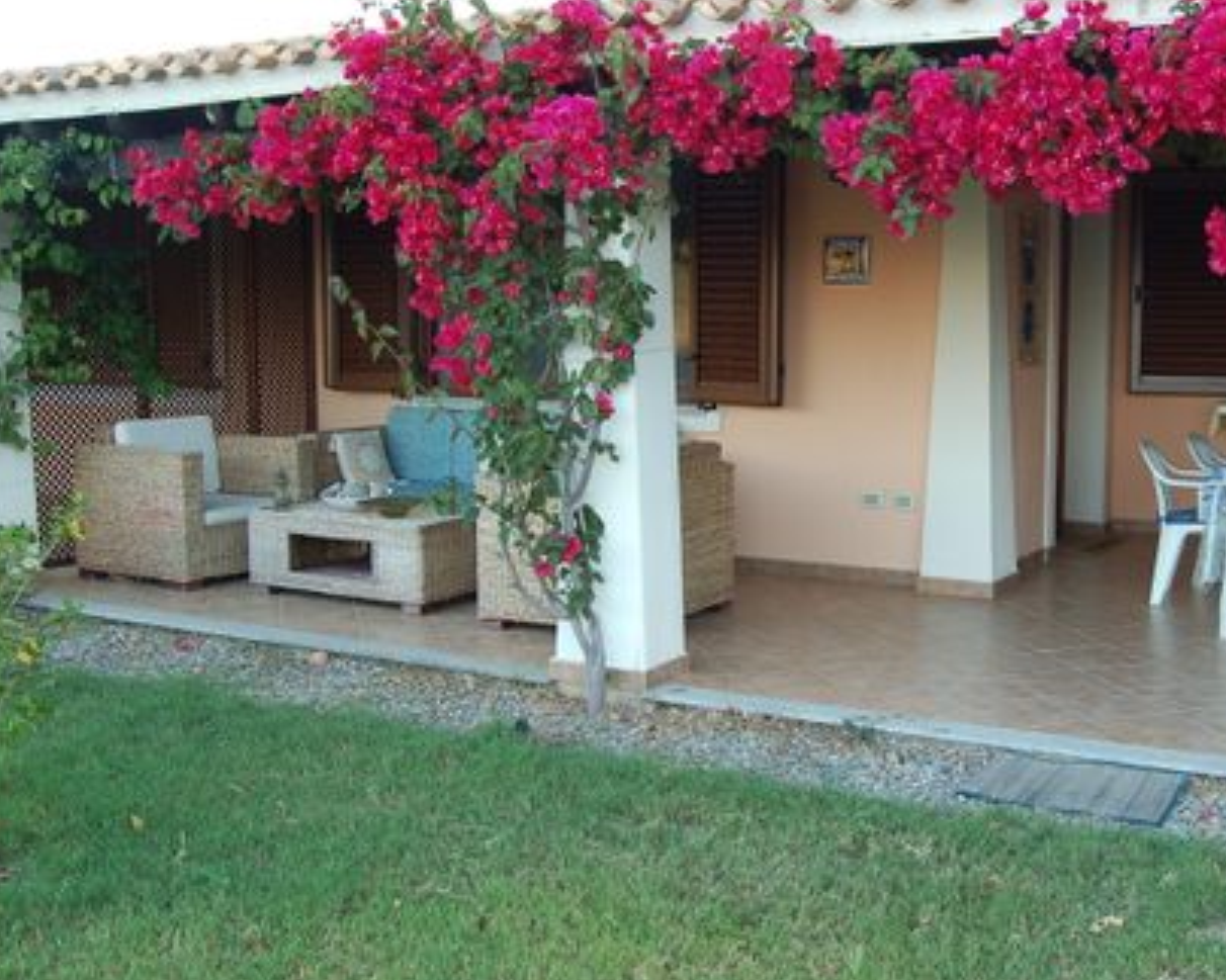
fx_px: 1440
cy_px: 454
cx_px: 825
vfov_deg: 37.6
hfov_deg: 45.4
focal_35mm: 40
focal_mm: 19
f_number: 7.1
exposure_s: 1/30
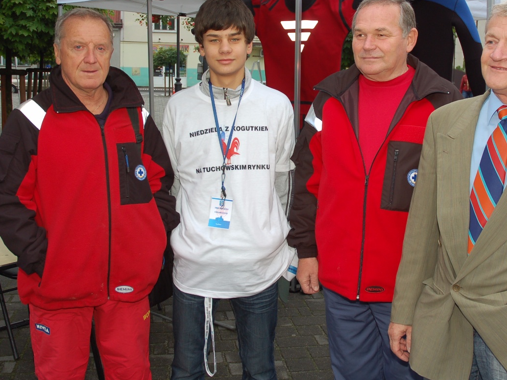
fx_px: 718
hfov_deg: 38.9
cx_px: 270
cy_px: 145
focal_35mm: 49
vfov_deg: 29.6
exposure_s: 1/125
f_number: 5.6
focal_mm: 22
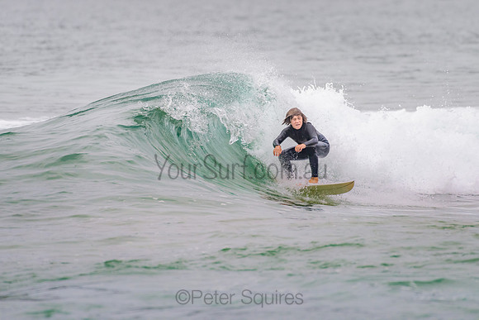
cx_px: 260
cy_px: 124
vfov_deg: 2.2
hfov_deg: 3.4
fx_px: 8157
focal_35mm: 613
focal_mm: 500
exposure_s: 1/800
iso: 400
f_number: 5.6
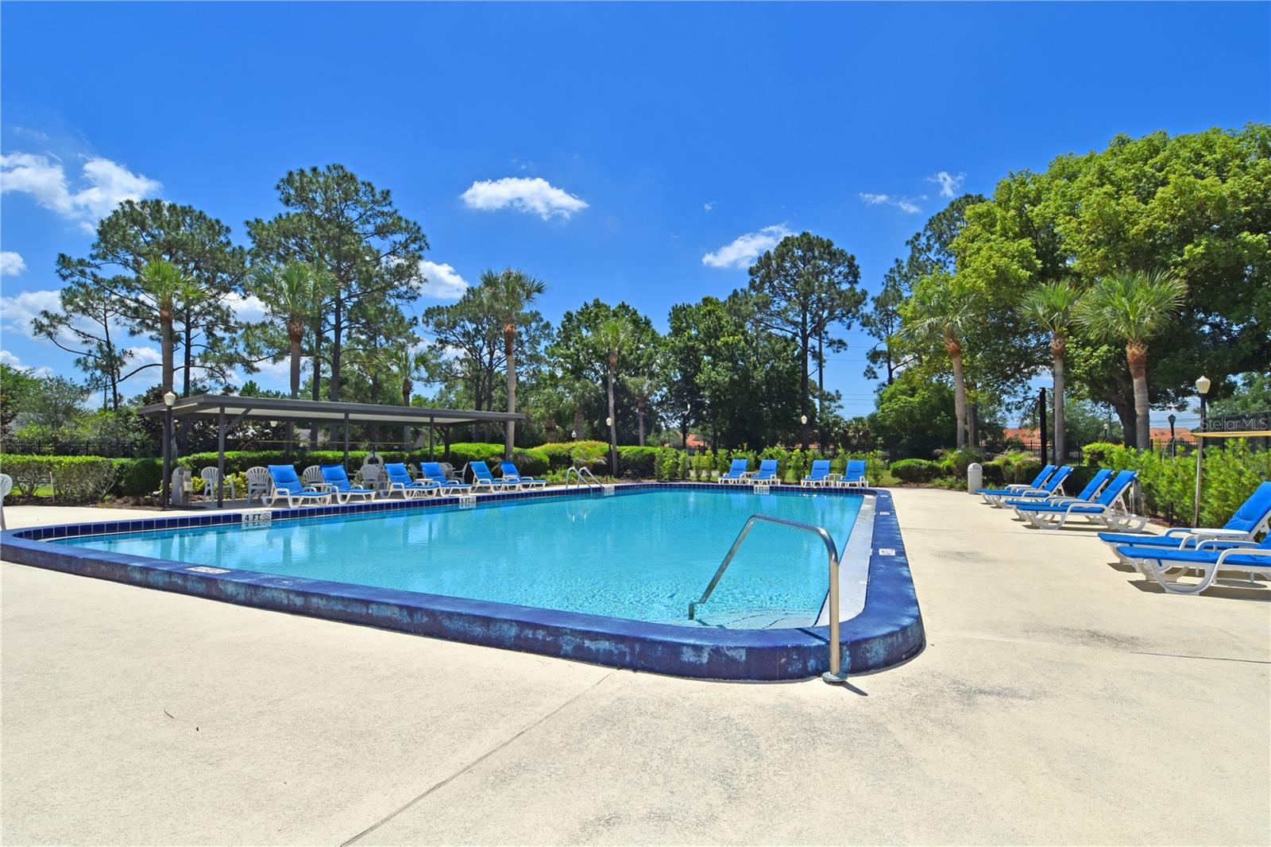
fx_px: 635
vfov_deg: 67.4
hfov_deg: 90.0
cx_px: 636
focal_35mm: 18
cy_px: 424
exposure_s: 1/200
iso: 100
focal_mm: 12
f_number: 16
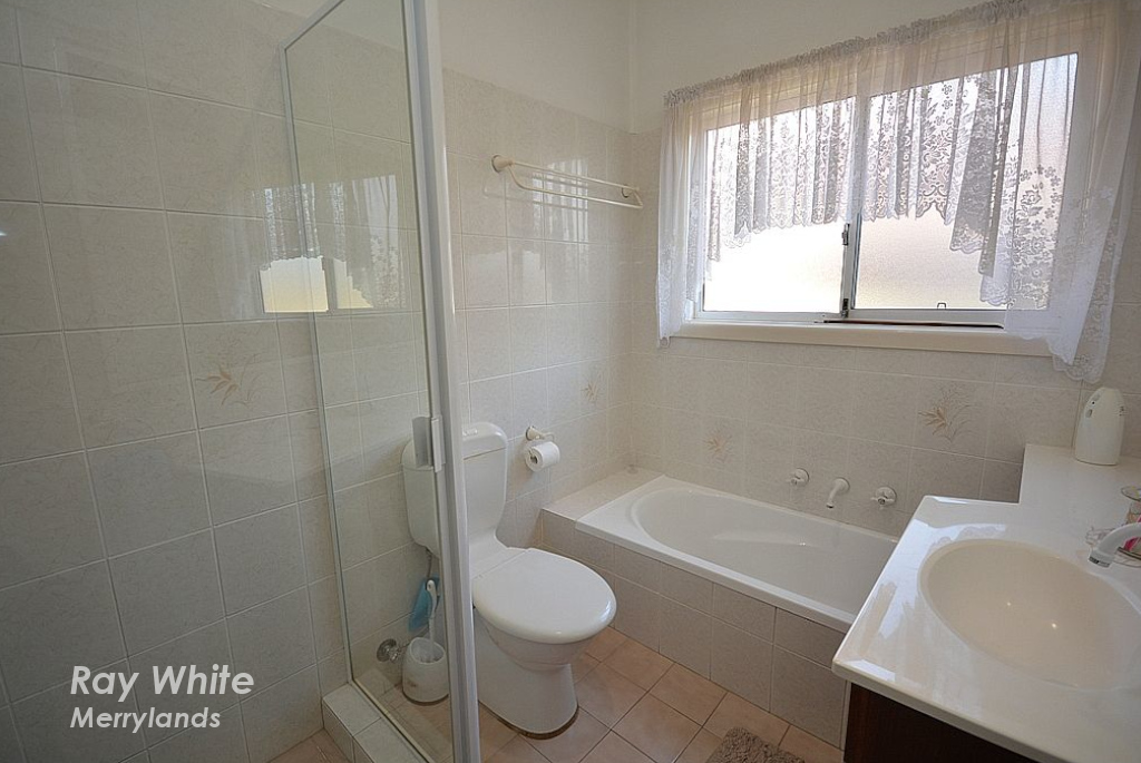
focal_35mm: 15
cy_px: 382
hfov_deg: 100.3
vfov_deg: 77.5
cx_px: 570
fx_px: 476
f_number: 4
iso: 220
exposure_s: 1/60
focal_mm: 10
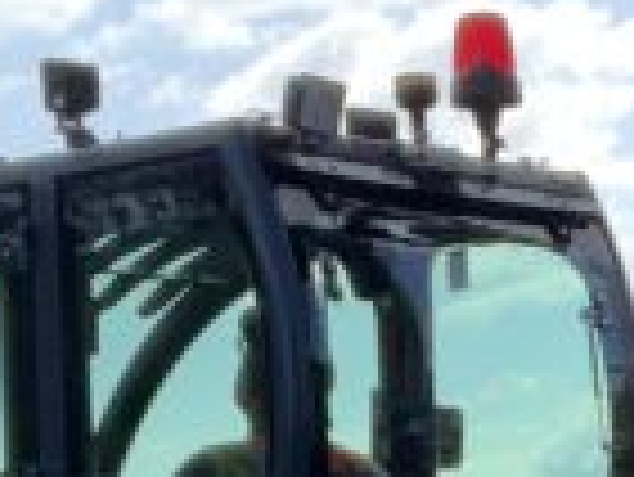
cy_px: 954
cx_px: 805
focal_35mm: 211
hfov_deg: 9.2
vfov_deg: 6.8
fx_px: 3868
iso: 16
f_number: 1.8
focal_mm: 3
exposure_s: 1/869
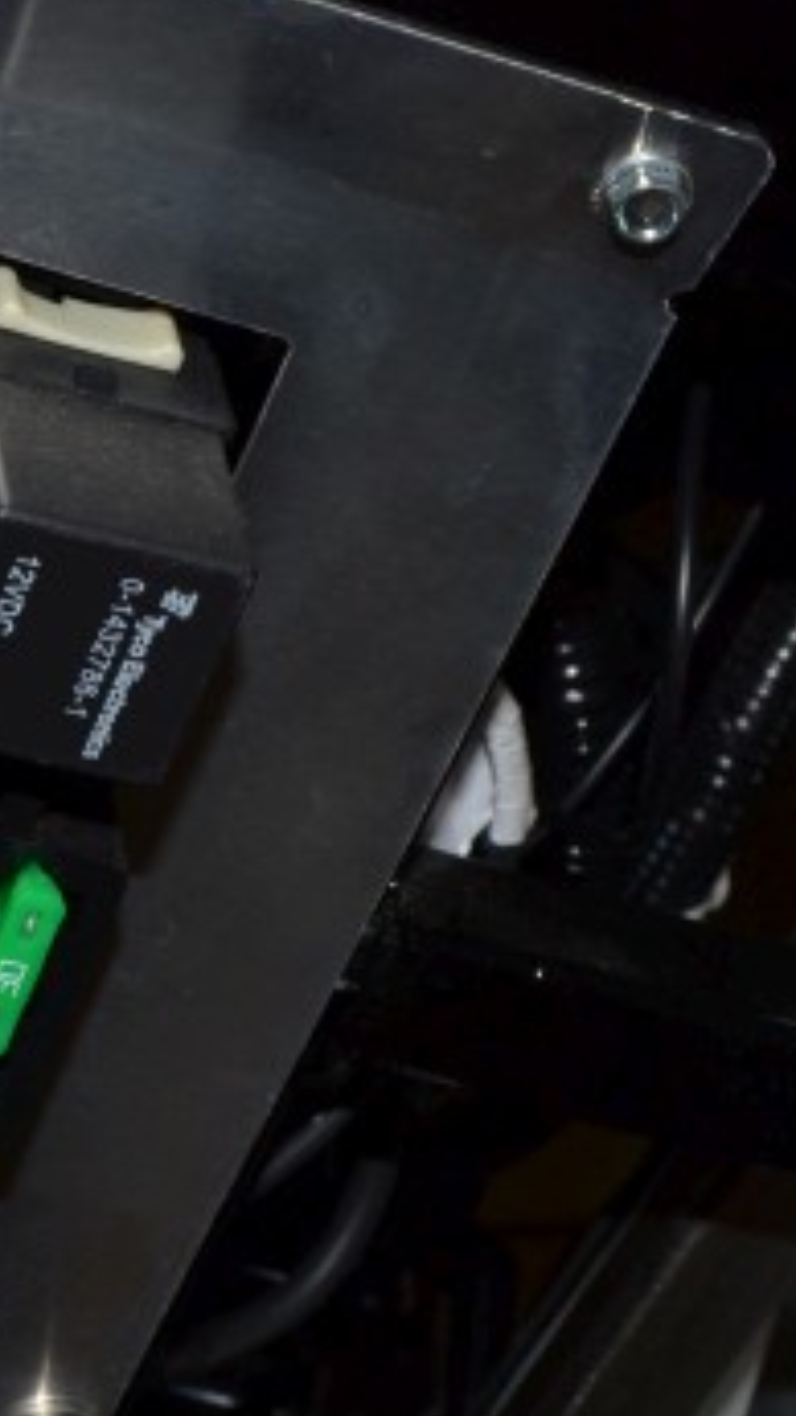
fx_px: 3153
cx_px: -226
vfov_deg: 25.3
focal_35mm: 84
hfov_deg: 13.9
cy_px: 651
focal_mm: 18
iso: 100
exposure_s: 1/60
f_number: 8
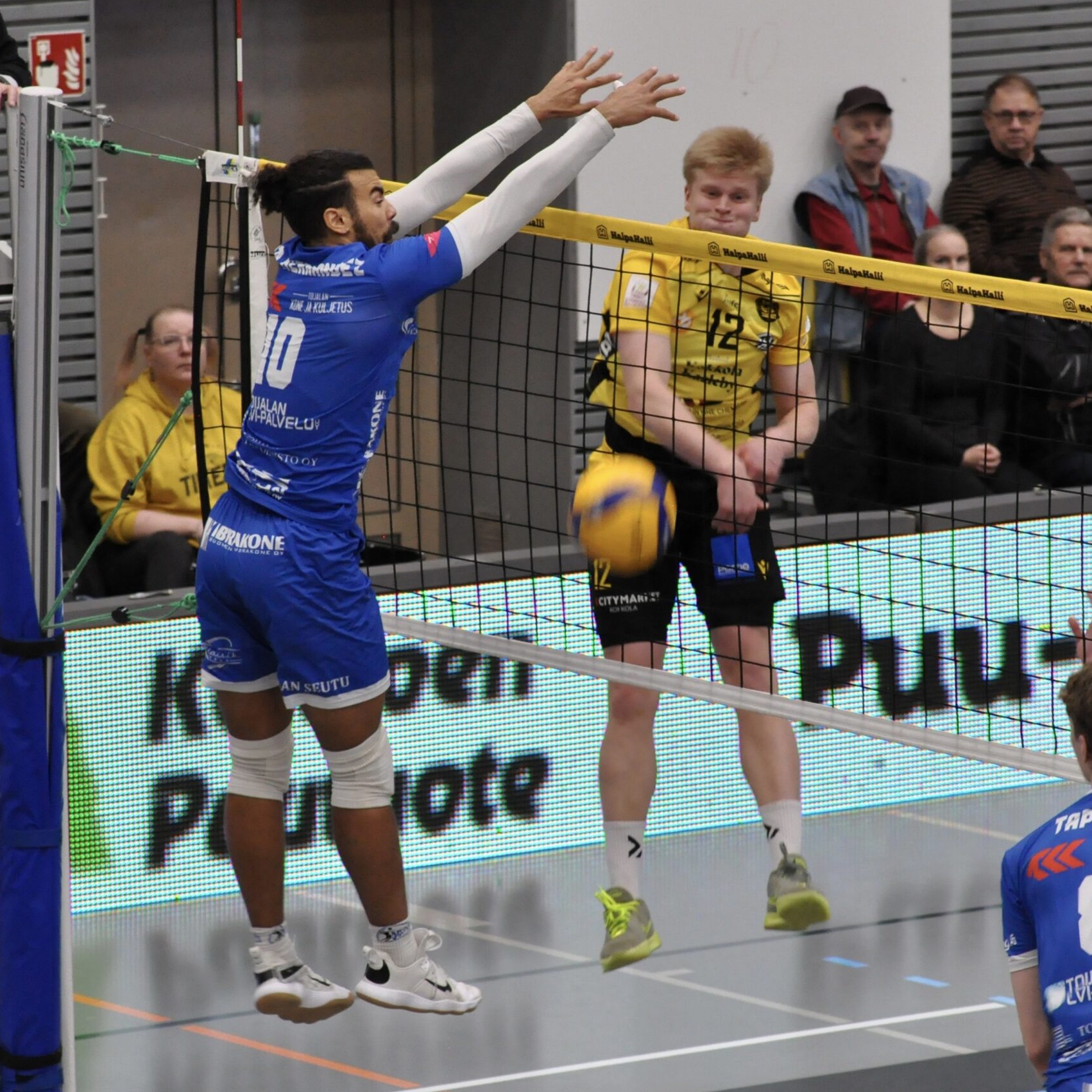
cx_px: 704
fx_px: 8209
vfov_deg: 7.6
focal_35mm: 230
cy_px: 546
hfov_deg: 7.6
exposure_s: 1/200
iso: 1600
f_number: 4
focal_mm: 120
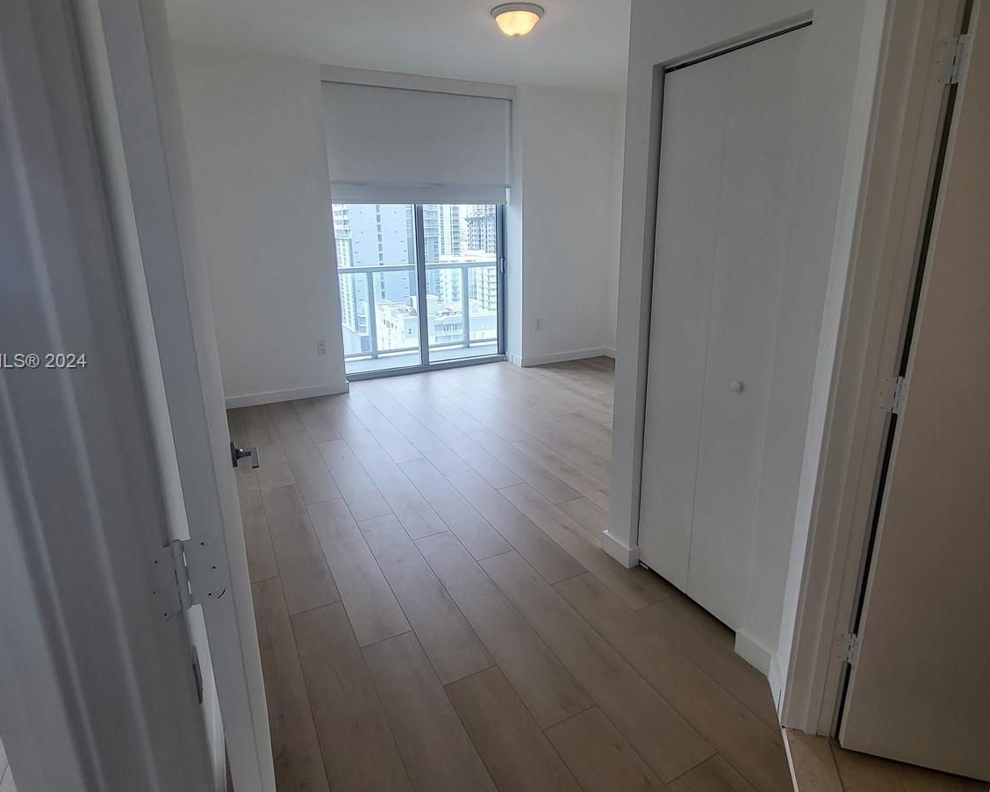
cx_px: 508
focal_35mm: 18
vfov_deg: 73.6
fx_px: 527
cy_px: 363
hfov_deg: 86.4
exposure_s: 1/120
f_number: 2.2
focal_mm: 1.74
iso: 32
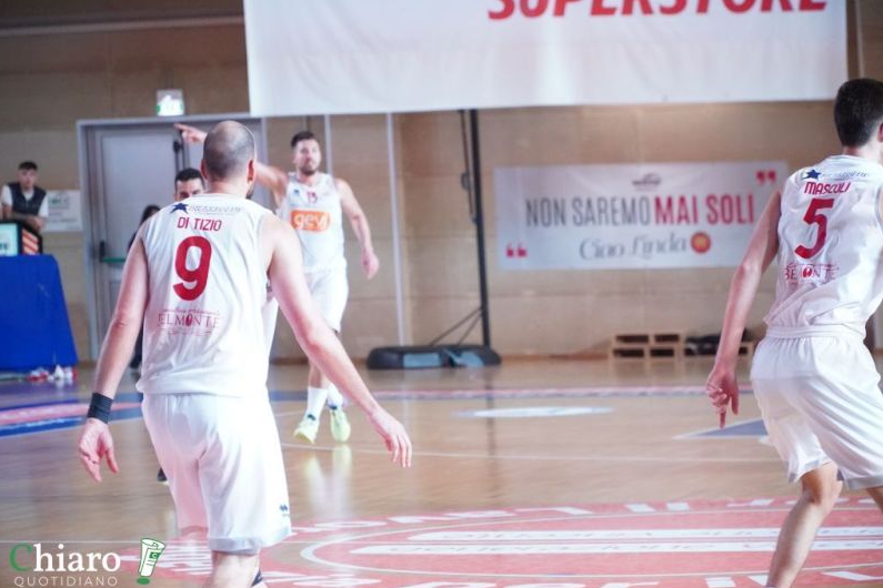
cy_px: 295
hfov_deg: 13.0
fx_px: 3887
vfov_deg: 8.7
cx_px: 441
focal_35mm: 159
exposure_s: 1/400
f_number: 4
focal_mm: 105
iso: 5000
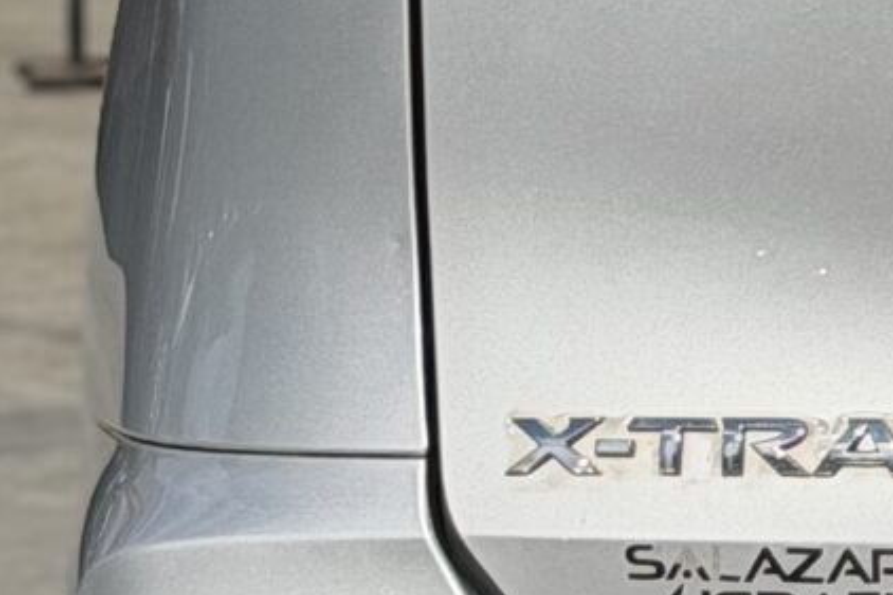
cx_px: 1890
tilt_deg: -10.1
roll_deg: +0.4
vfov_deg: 4.5
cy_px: 78
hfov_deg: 6.6
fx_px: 7513
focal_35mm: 303
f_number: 1.78
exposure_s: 1/11364
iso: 80
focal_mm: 6.76
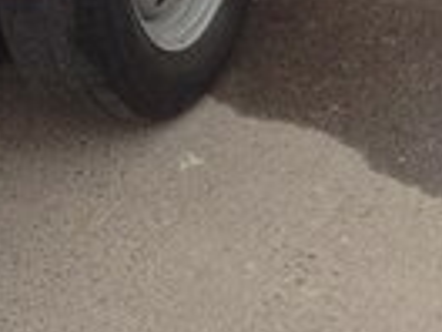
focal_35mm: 175
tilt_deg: -16.8
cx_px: -3
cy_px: -287
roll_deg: +3.6
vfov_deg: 8.2
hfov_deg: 11.2
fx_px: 2235
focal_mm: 4.28
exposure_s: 1/435
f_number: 2.4
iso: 50
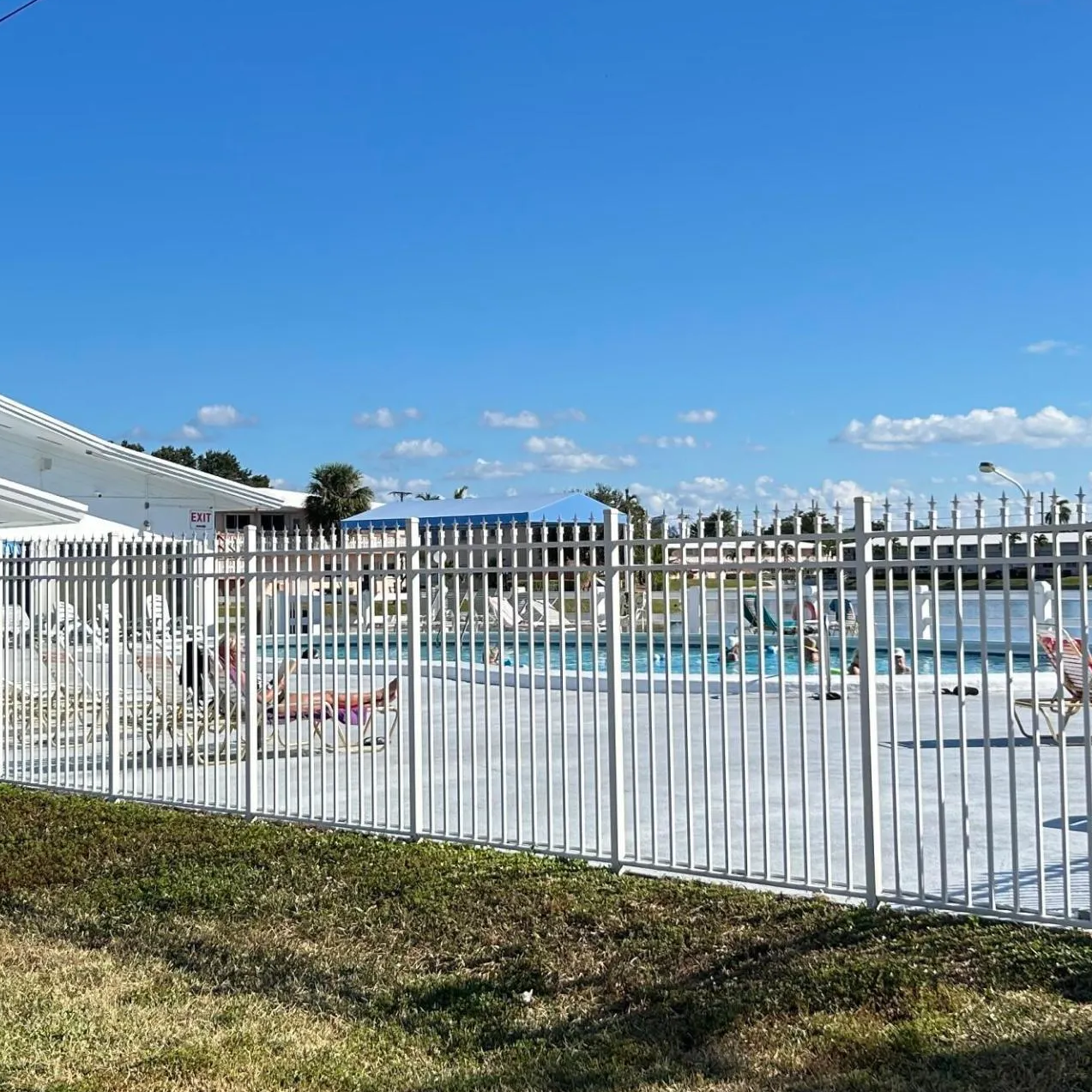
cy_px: 496
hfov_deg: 32.8
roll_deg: +0.5
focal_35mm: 52
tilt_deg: +2.1
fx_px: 1856
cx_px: 563
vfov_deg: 32.8
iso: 50
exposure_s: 1/2994
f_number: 1.5
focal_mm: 5.7
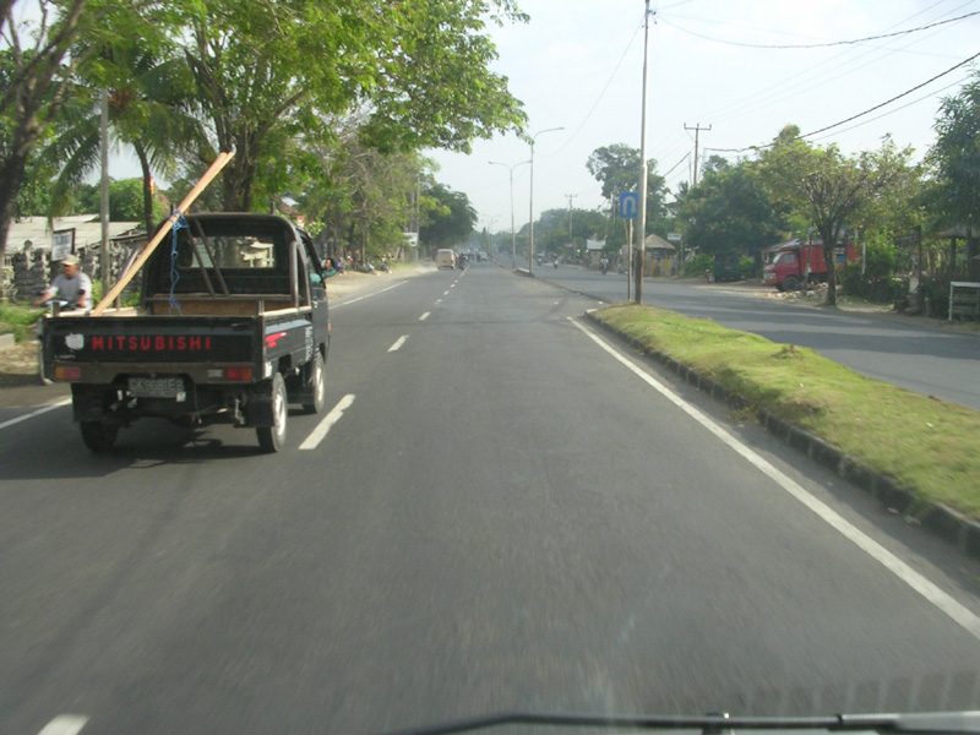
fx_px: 1076
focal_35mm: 38
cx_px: 490
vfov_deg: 37.7
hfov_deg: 49.0
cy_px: 368
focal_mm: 5.8
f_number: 5.6
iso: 50
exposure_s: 1/136
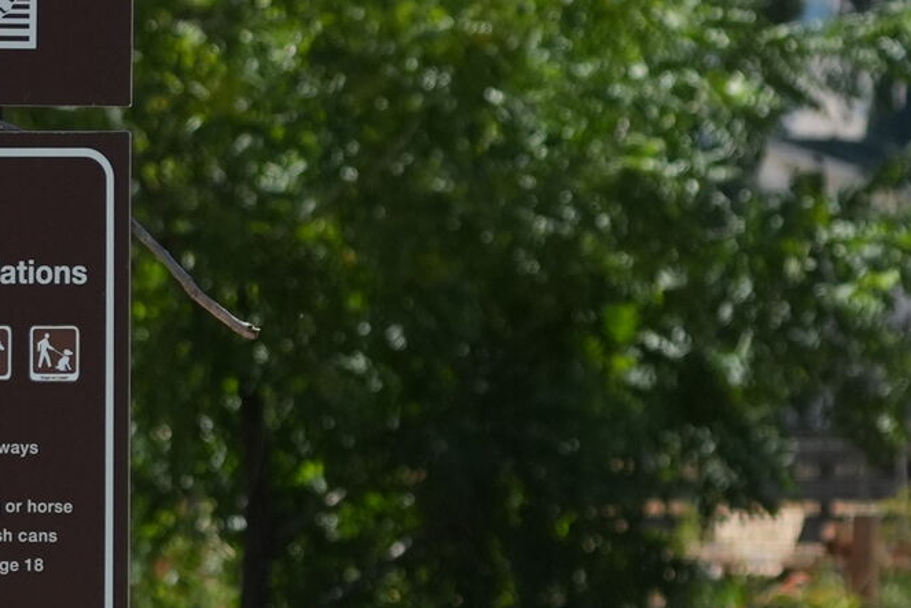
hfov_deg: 4.0
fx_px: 13183
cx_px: -80
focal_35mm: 521
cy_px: 528
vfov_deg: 2.6
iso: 500
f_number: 5
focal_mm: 80
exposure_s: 1/2500
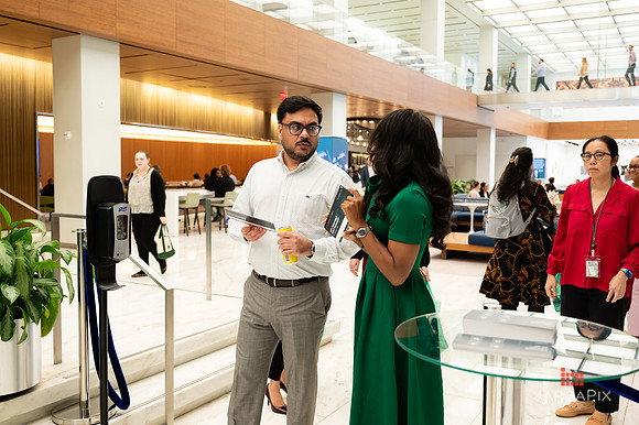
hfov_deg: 55.8
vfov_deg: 38.8
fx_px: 603
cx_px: 303
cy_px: 201
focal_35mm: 34
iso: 640
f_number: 3.2
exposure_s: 1/200
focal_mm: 31.5
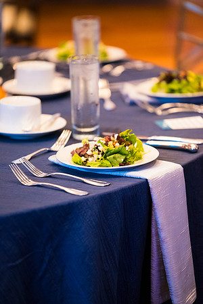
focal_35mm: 200
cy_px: 152
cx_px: 102
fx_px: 1692
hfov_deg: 6.9
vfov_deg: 10.3
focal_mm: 200
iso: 6400
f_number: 2.8
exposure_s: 1/160
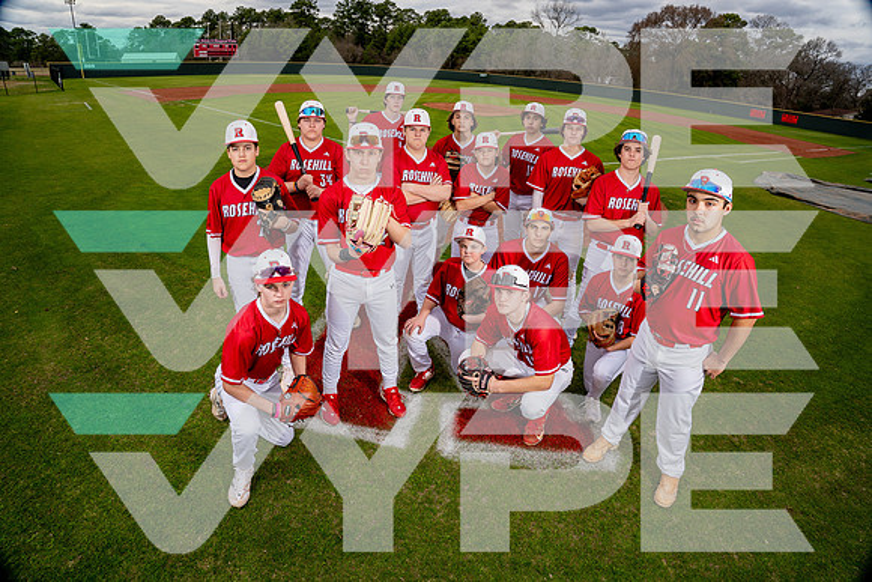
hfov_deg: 84.0
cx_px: 436
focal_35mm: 20
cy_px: 291
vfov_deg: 62.0
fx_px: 485
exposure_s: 1/250
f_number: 8
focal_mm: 20
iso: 200
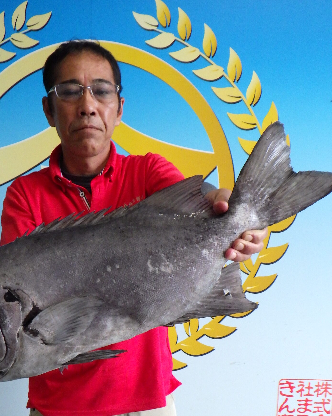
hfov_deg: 36.3
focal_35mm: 41
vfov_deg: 44.0
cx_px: 125
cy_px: 284
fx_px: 504
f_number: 3.5
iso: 640
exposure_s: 1/45
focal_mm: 5
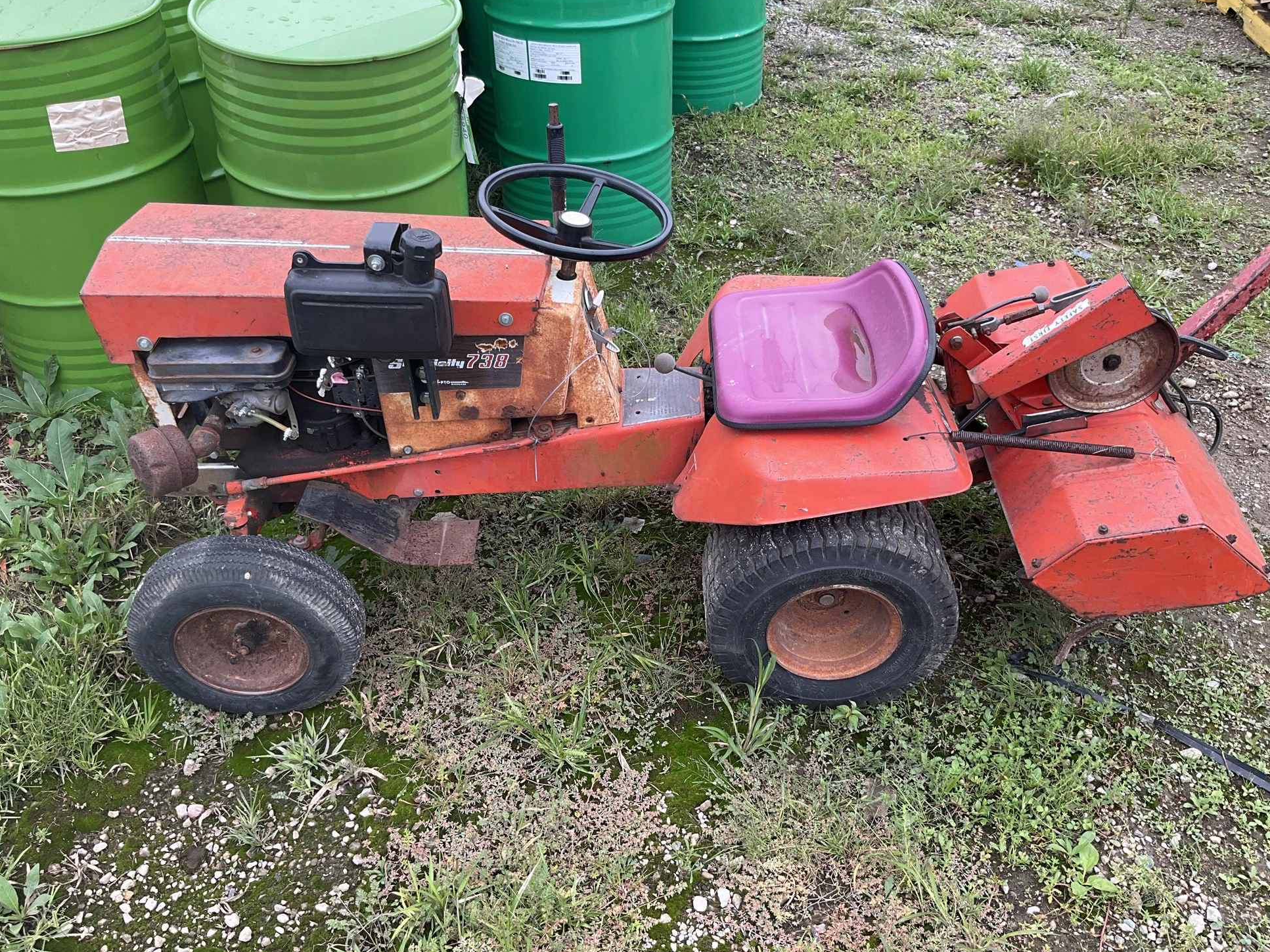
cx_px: 645
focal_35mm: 30
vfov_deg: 46.8
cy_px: 474
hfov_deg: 60.0
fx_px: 1101
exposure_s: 1/145
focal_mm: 3
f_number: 1.8
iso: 20
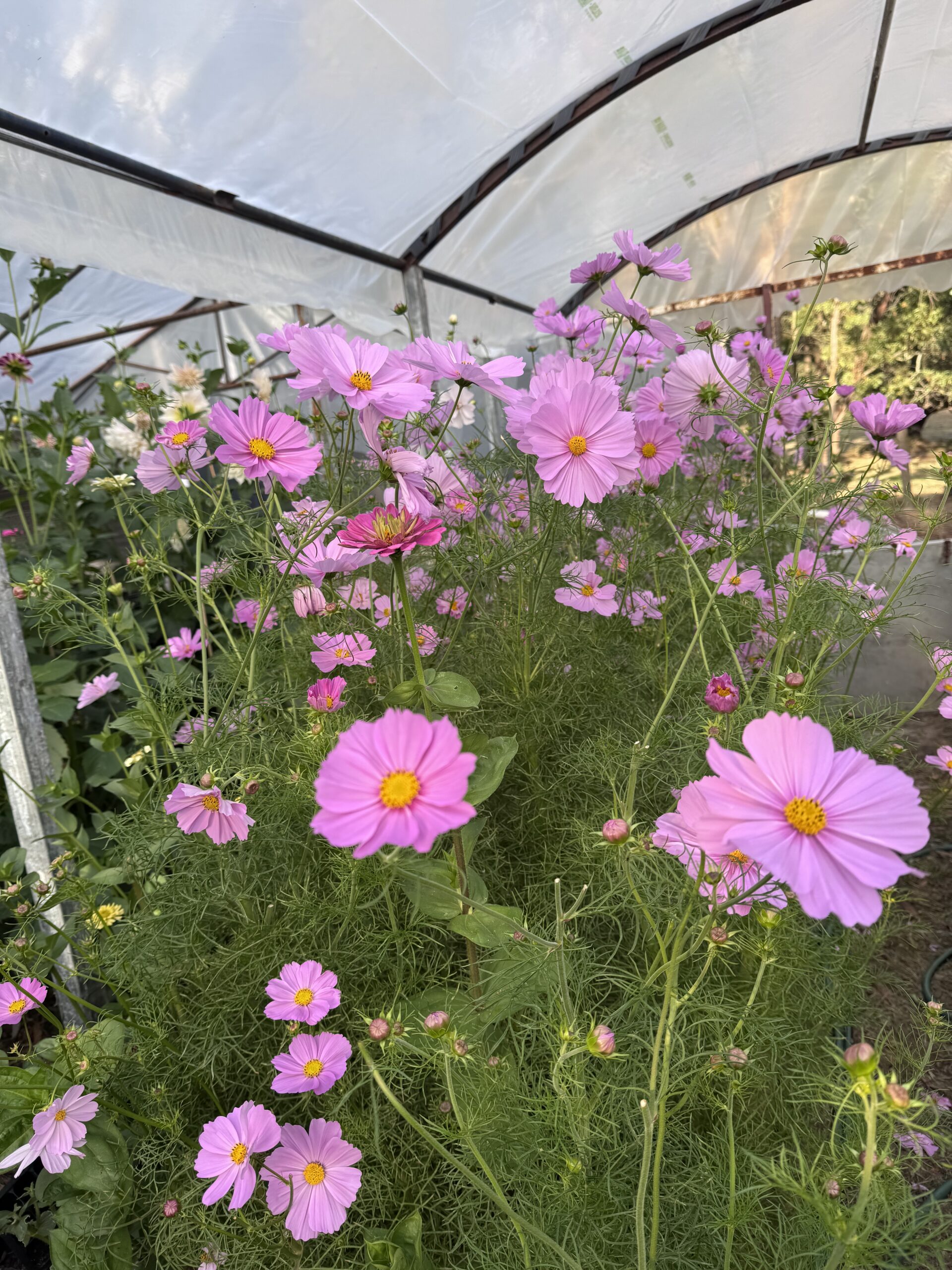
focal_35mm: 24
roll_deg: +7.4
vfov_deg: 71.6
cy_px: 635
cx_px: 476
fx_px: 880
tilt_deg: -10.2
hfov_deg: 56.8
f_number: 1.78
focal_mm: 6.76
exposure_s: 1/518
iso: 80
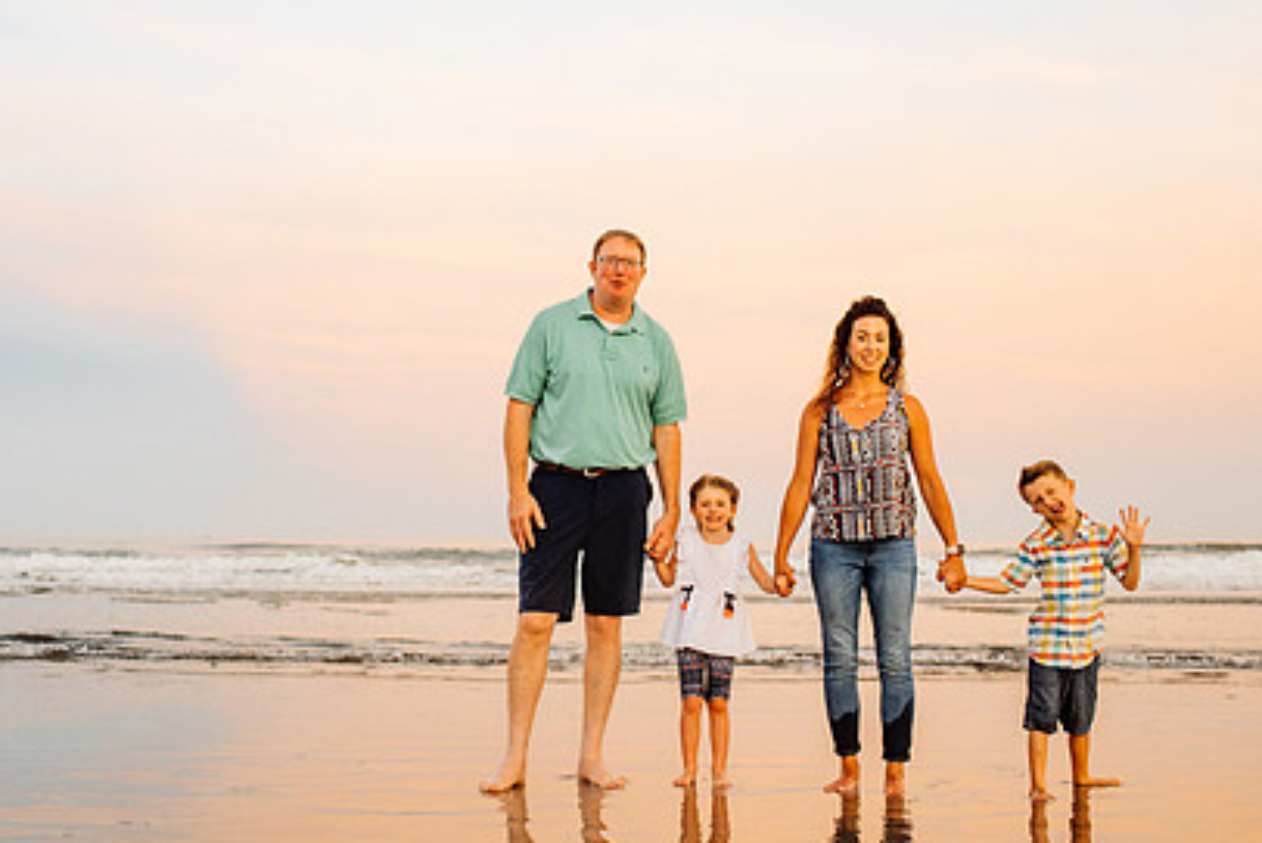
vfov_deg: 27.0
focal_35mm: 50
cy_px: 378
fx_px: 1753
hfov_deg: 39.5
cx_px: 541
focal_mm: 35
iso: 320
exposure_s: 1/200
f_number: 2.8
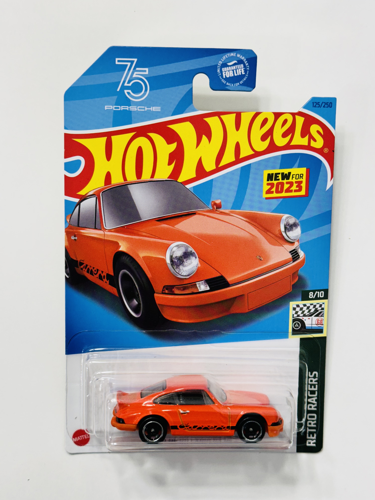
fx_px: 693
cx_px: 188
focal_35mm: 48
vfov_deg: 39.7
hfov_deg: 30.3
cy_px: 250
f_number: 1.78
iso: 125
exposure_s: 1/60
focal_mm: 6.86
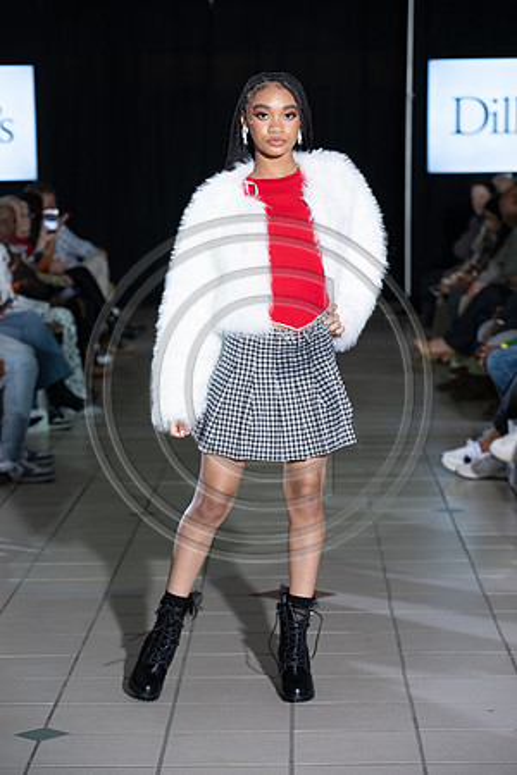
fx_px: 2262
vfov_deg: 19.5
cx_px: 258
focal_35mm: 105
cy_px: 388
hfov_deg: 13.0
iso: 1250
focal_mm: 105
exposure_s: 1/160
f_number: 5
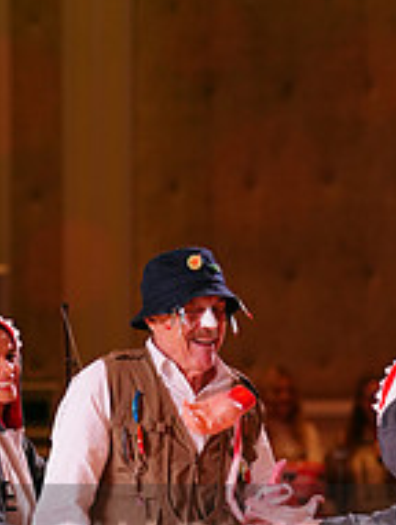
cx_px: 219
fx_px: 5093
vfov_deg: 5.9
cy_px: 577
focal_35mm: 335
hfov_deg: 4.5
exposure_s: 1/250
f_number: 2.8
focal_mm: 115
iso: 800
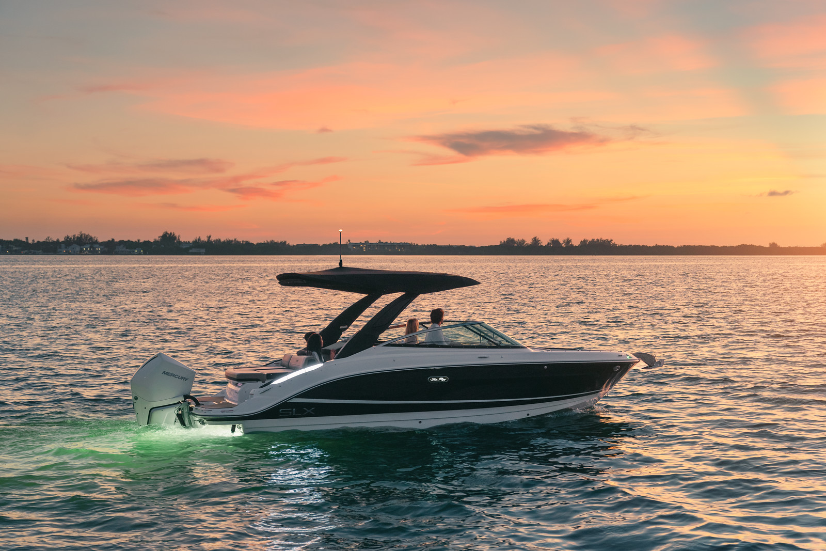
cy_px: 276
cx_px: 413
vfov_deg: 27.0
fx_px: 1147
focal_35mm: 50
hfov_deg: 39.6
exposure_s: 1/125
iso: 640
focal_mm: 50
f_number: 2.8
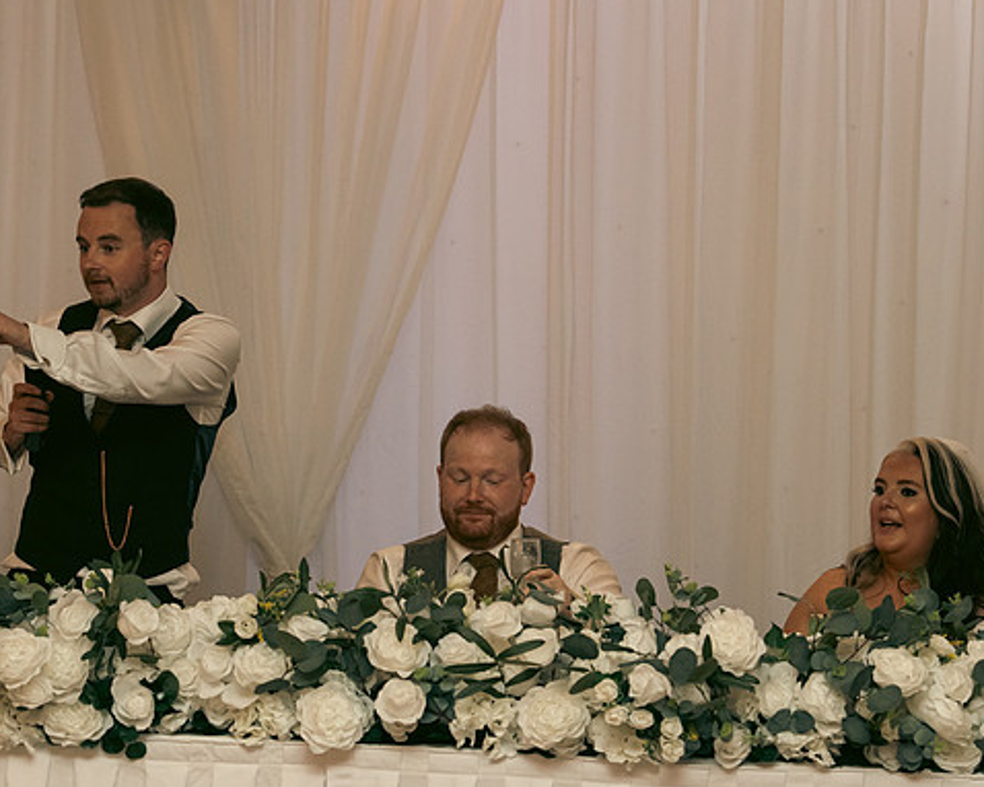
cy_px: 390
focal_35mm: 90
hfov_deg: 21.3
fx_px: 2620
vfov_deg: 17.1
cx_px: 504
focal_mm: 53
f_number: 3.5
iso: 2500
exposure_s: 1/160
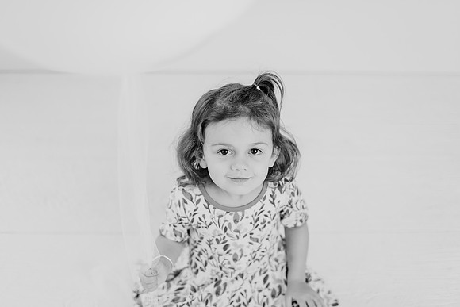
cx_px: 236
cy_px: 153
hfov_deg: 38.0
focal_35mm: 52
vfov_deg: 25.9
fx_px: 668
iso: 100
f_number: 2
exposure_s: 1/160
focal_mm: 50
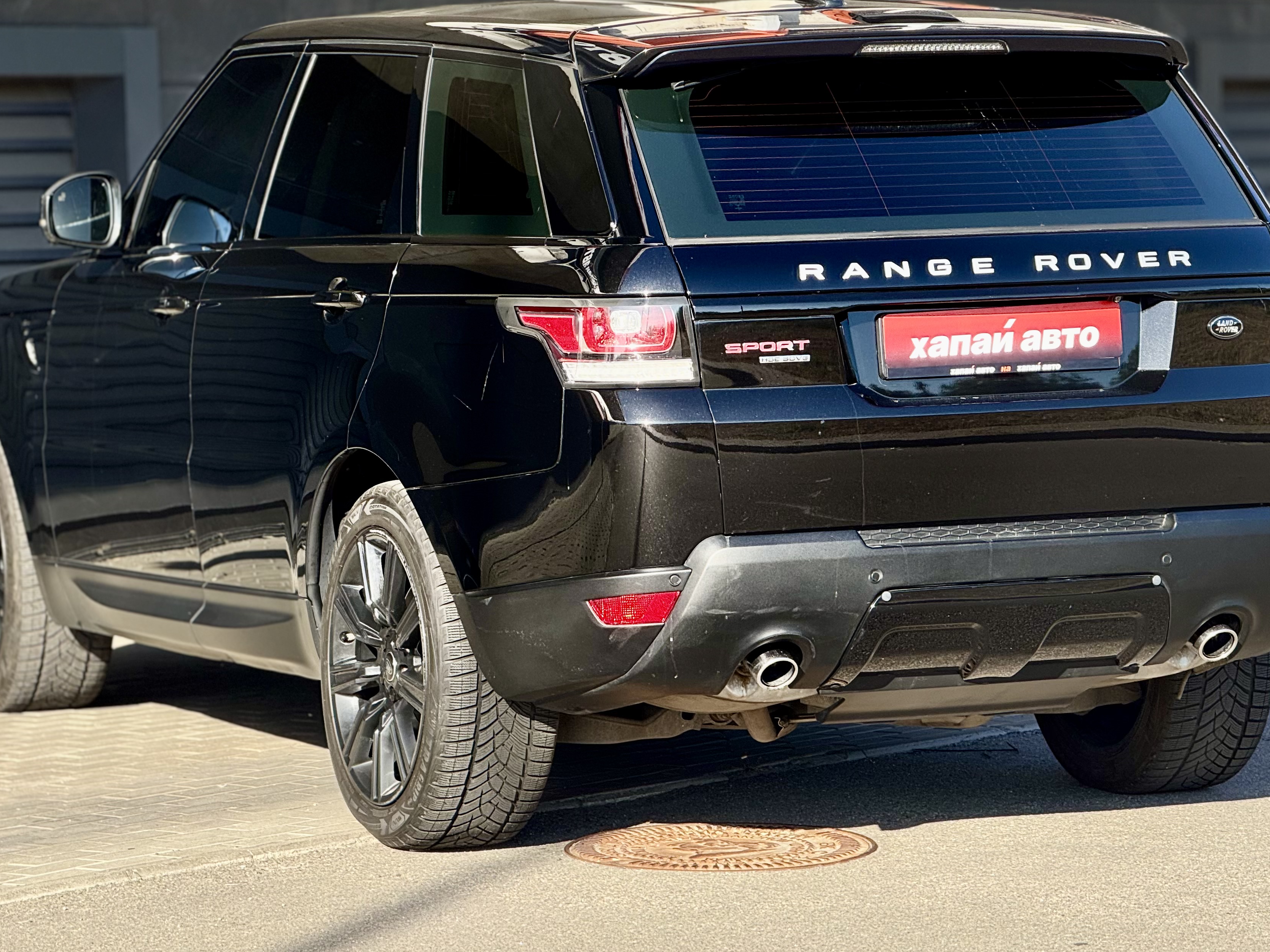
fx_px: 5320
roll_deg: +2.0
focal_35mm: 145
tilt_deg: -1.3
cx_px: 642
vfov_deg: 10.2
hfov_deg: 13.6
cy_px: 389
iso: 50
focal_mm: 15.66
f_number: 2.8
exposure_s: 1/373
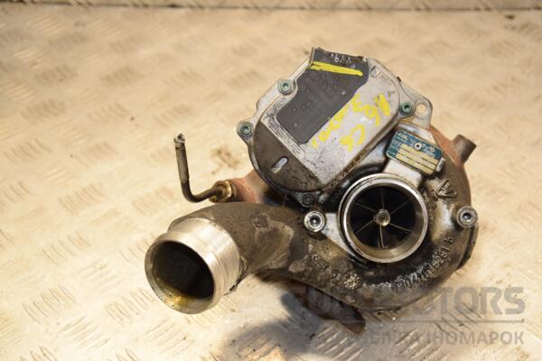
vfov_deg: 18.2
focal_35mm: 75
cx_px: 271
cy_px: 180
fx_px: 1129
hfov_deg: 27.0
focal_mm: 50
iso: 800
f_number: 5
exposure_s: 1/200
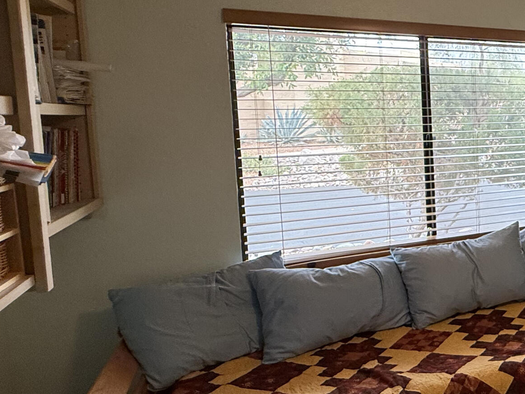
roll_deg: +0.3
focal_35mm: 36
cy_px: 161
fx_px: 546
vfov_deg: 39.5
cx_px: 589
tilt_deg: -5.2
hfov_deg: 40.5
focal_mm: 2.22
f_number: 2.2
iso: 160
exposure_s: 1/99
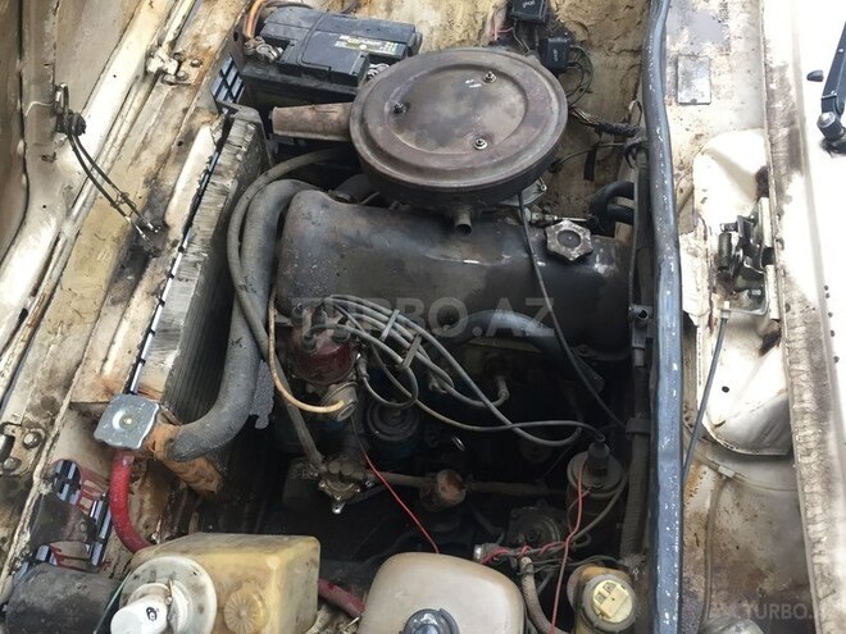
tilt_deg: -62.3
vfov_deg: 48.2
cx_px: 423
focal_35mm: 29
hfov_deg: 61.7
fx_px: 709
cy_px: 317
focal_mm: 4.15
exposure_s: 1/33
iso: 80
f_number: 2.2
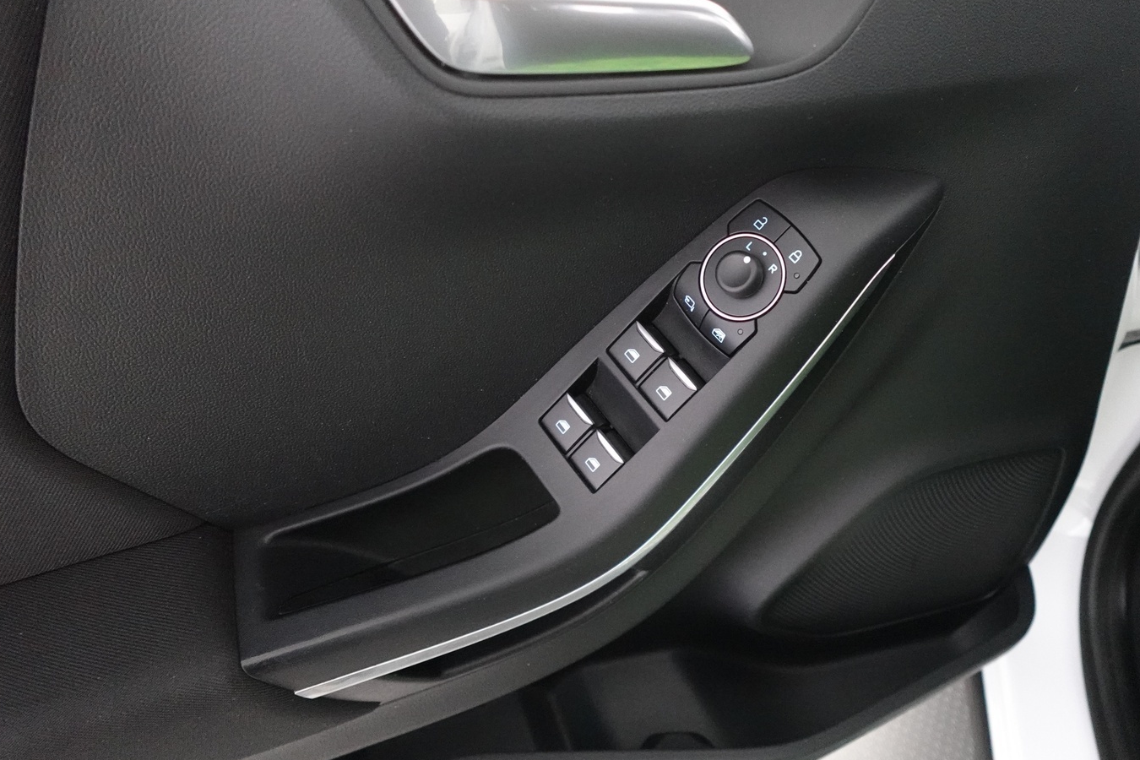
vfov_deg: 53.1
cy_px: 371
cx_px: 671
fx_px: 760
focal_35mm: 24
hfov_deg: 73.1
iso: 3200
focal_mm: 7.6
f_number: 2
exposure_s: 1/80
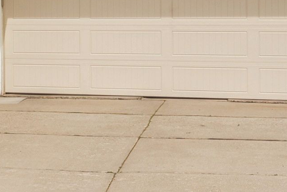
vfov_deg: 9.8
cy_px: 12
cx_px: -271
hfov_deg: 13.0
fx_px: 1109
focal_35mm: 139
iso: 200
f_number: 9
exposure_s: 1/320
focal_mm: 21
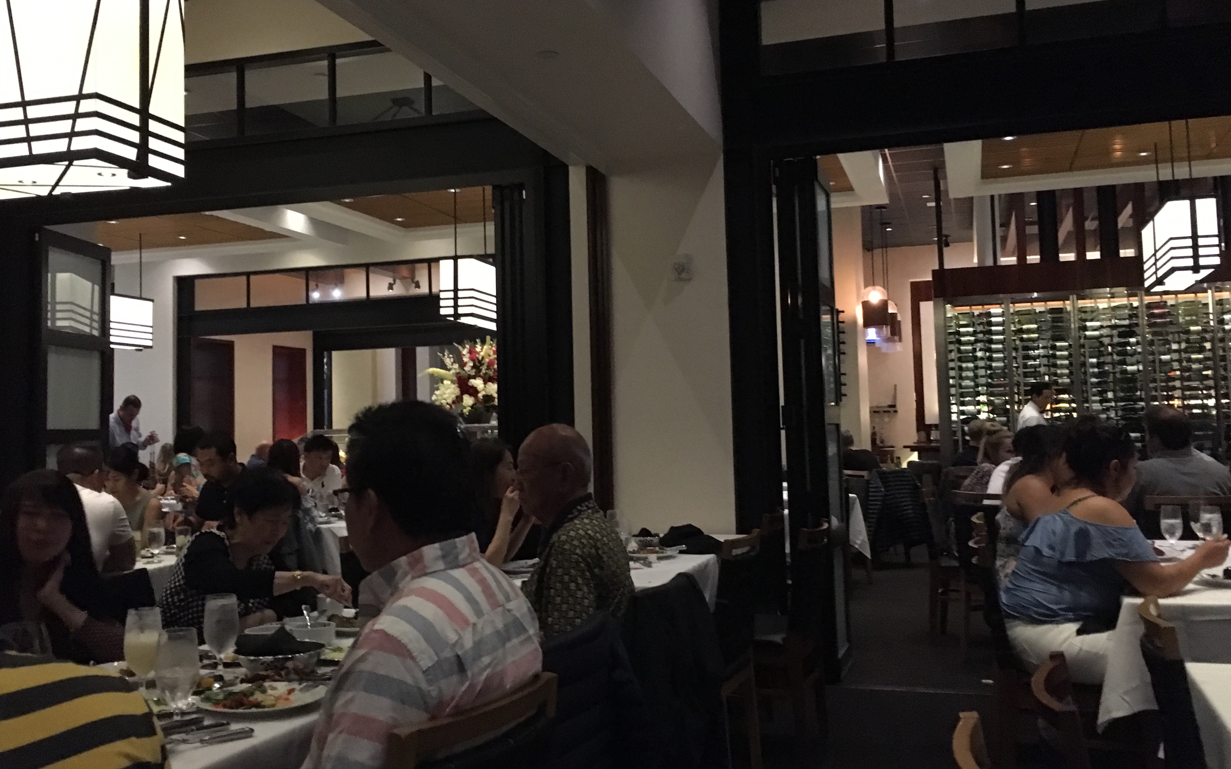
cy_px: 341
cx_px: 591
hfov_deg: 55.3
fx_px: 1174
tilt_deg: +3.7
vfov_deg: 36.2
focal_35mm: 35
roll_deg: +1.8
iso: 320
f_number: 2.2
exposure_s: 1/15
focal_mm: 4.15
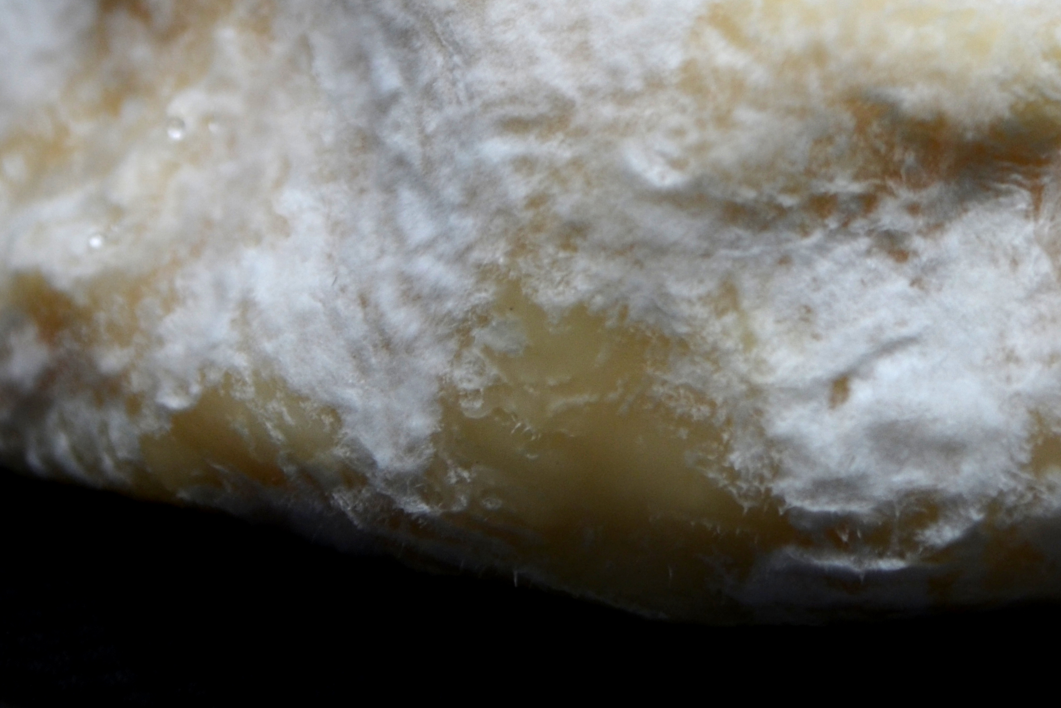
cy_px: -31
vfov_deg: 8.5
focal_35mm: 161
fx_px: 4745
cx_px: 907
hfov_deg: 12.7
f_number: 6.3
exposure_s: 1/160
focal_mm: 44
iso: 200
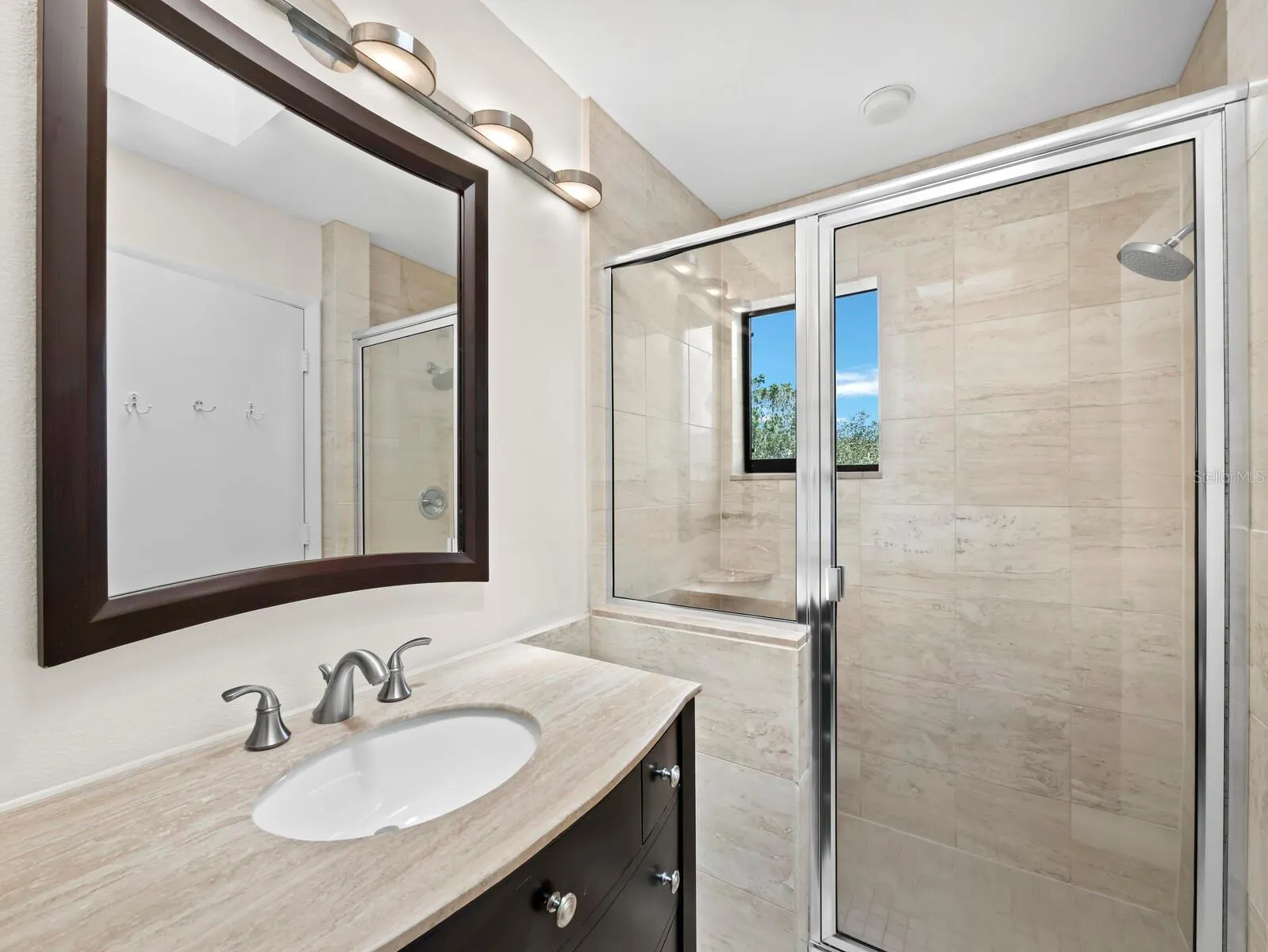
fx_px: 513
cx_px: 634
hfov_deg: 102.0
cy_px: 476
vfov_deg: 85.7
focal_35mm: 14
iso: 400
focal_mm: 7
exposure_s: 1/10
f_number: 11
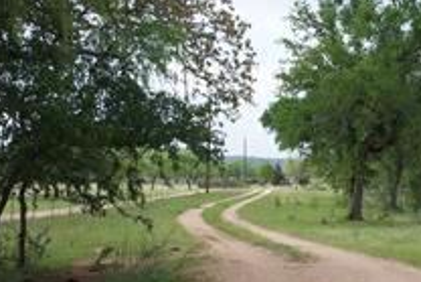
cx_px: 364
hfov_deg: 23.9
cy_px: 138
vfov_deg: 16.5
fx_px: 971
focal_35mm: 83
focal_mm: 18
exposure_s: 1/125
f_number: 8
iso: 100
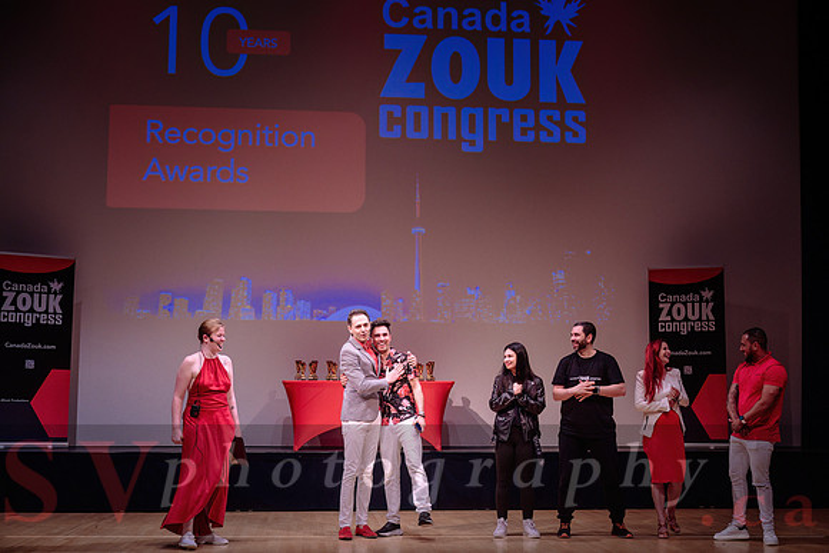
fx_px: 1109
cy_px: 283
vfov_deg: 28.0
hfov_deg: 41.0
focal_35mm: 48
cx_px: 429
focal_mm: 46
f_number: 3.2
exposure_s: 1/320
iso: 1250
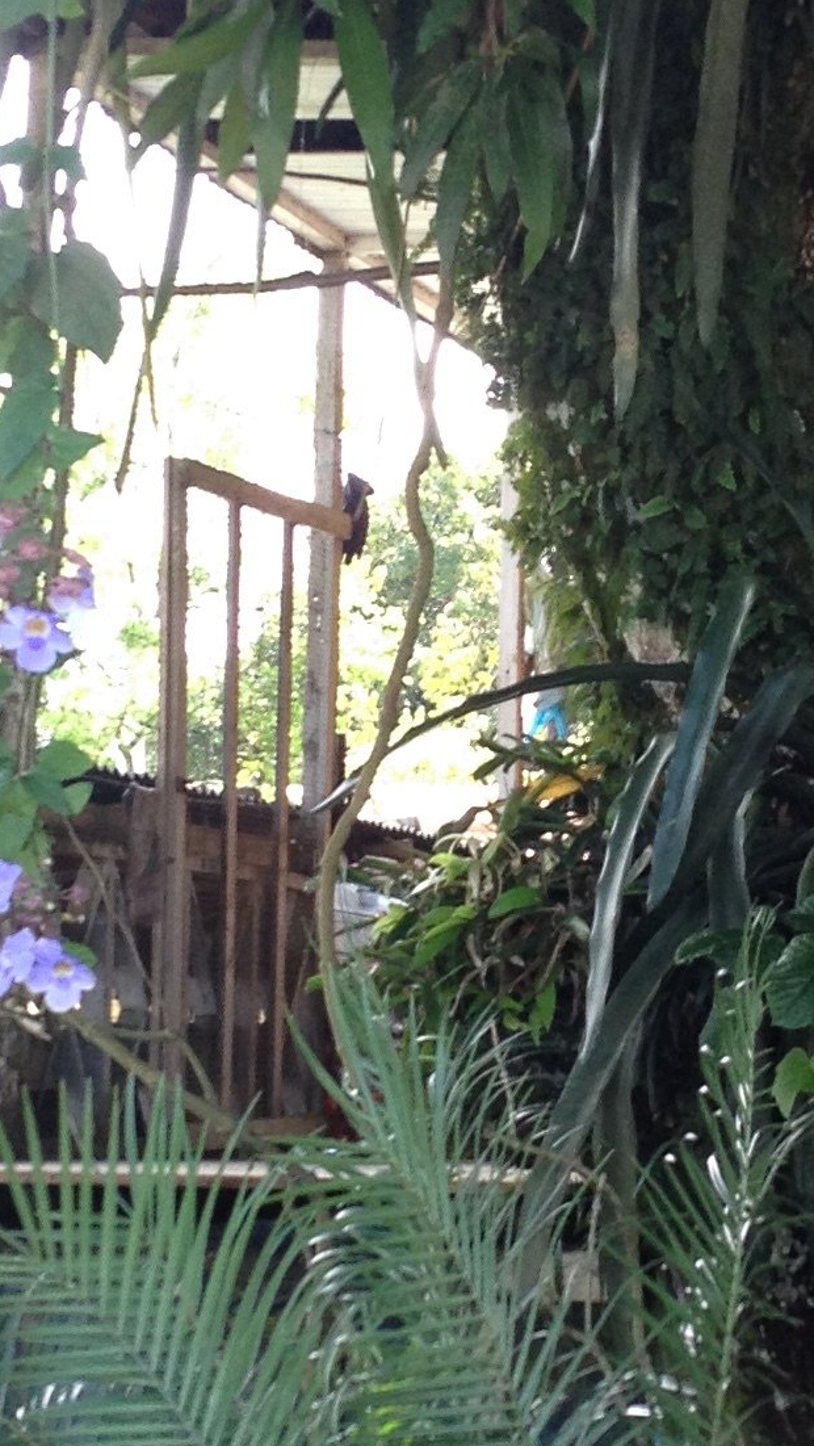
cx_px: 479
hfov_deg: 10.7
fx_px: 4332
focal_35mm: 113
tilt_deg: +2.1
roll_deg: -0.7
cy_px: 730
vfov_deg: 18.9
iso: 64
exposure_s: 1/120
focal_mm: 4.28
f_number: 2.4
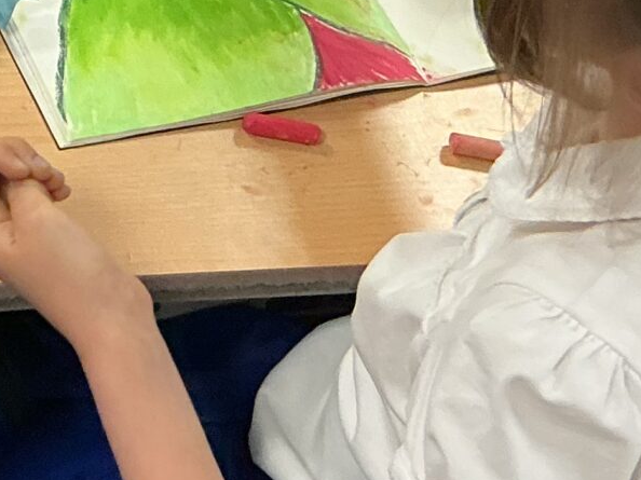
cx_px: -264
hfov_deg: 14.9
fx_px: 2314
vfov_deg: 11.7
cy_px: -58
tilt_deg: -46.3
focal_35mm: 125
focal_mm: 3
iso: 100
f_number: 1.8
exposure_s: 1/60
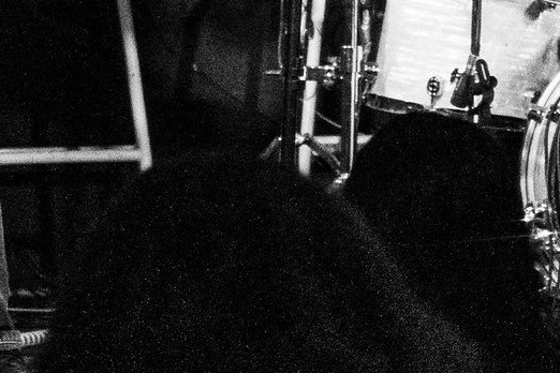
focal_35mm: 221
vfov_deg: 6.0
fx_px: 3438
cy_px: -460
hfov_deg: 9.1
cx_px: 796
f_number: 2.8
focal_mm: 39
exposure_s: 1/80
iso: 5000
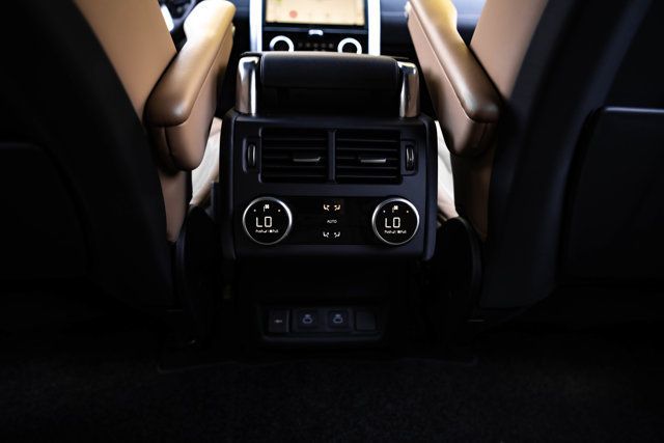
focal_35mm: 24
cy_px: 222
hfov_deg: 73.7
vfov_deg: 53.2
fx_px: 443
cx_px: 332
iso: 640
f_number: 2.8
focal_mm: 24
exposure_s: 1/200
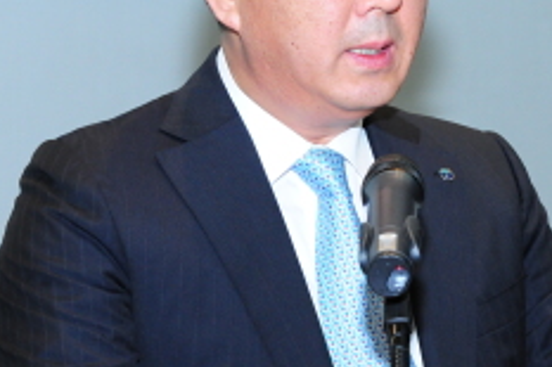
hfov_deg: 11.1
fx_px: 2819
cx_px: 464
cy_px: 77
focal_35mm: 184
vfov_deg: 7.4
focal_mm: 66
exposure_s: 1/125
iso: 1600
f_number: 8
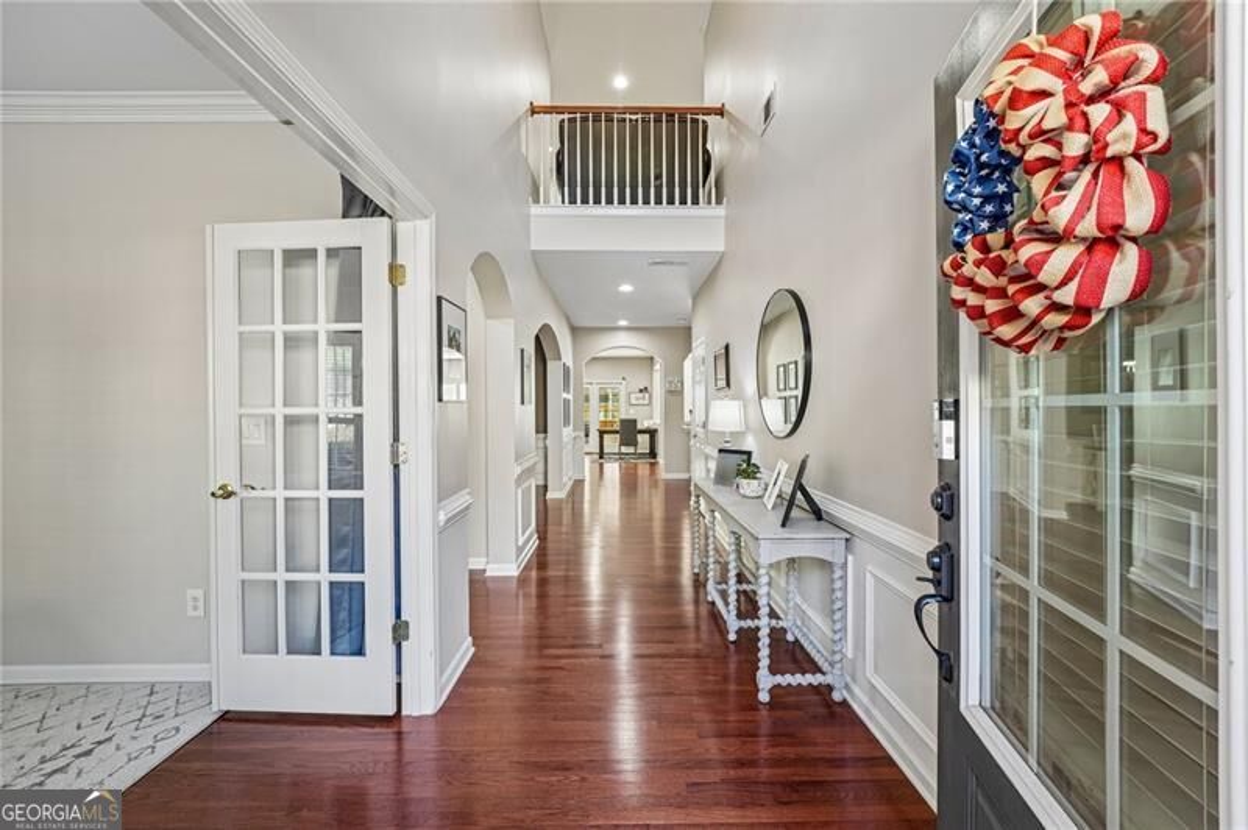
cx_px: 624
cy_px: 415
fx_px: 485
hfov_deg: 104.3
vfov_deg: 81.1
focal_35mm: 14
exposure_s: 1/10
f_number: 8
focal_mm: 14
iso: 320
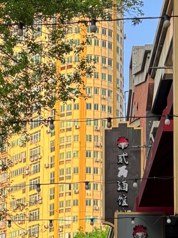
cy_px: 301
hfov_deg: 10.8
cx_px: 28
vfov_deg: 13.9
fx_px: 940
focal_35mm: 137
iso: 64
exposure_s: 1/210
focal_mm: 6.76
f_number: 1.78
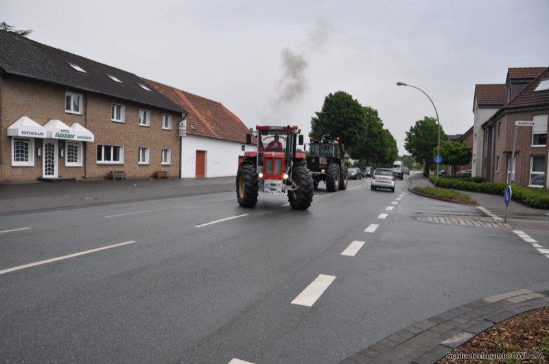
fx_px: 411
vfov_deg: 47.8
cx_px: 274
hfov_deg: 67.5
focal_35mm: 27
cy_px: 182
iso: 200
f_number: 8
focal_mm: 18
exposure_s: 1/250
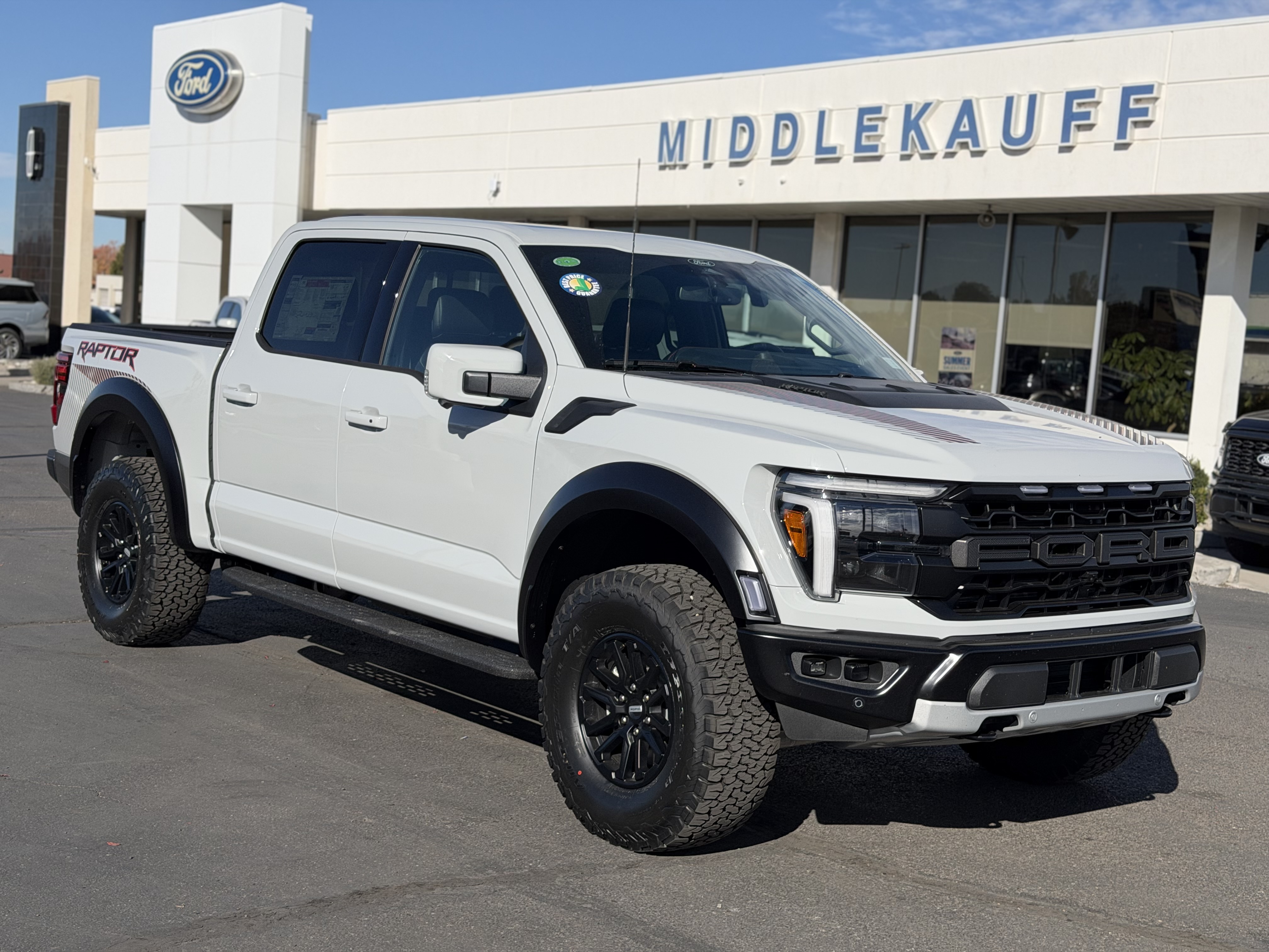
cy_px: 476
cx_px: 634
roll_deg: -4.5
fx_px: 1760
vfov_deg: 30.3
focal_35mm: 48
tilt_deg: -5.6
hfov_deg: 39.7
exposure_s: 1/7143
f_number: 1.78
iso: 64
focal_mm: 6.76
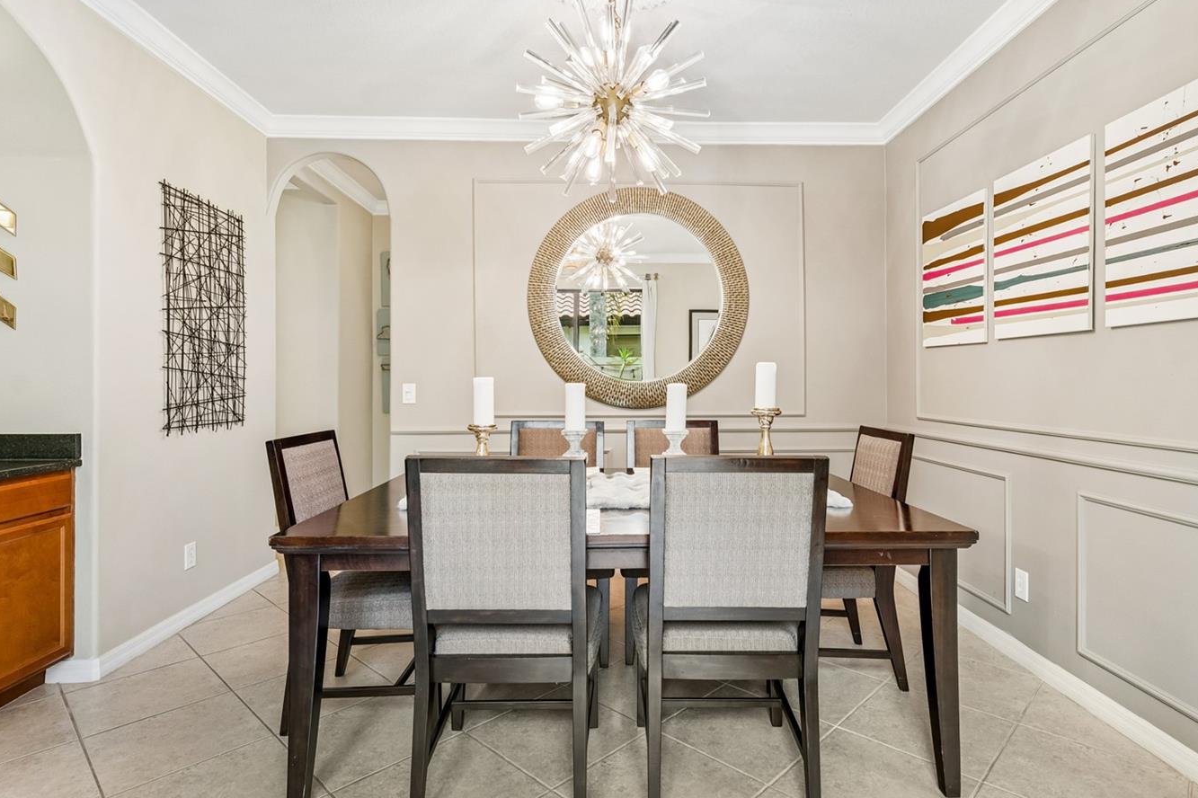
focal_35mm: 18
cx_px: 615
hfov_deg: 90.0
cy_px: 386
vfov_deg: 67.3
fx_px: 599
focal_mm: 10
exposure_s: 1/2.5
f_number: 7.1
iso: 100
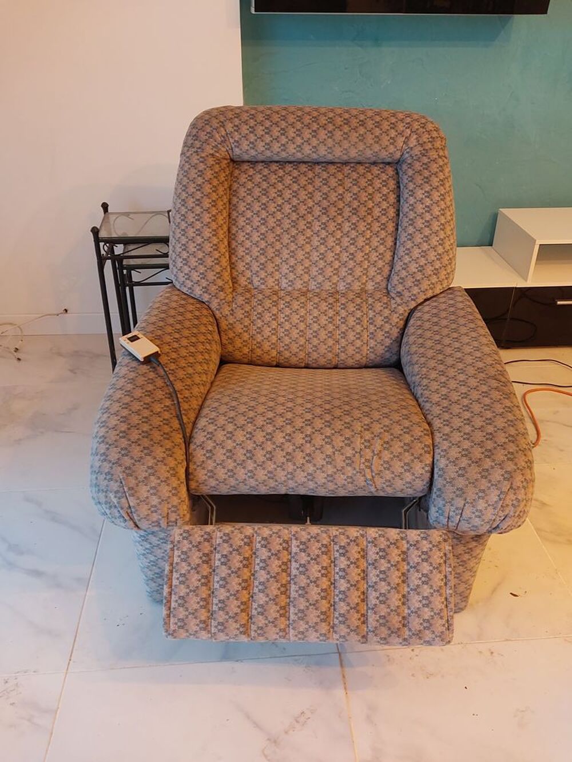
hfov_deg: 46.8
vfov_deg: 60.0
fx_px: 661
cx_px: 286
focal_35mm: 30
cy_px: 381
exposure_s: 1/30
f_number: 1.8
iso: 400
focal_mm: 4.6
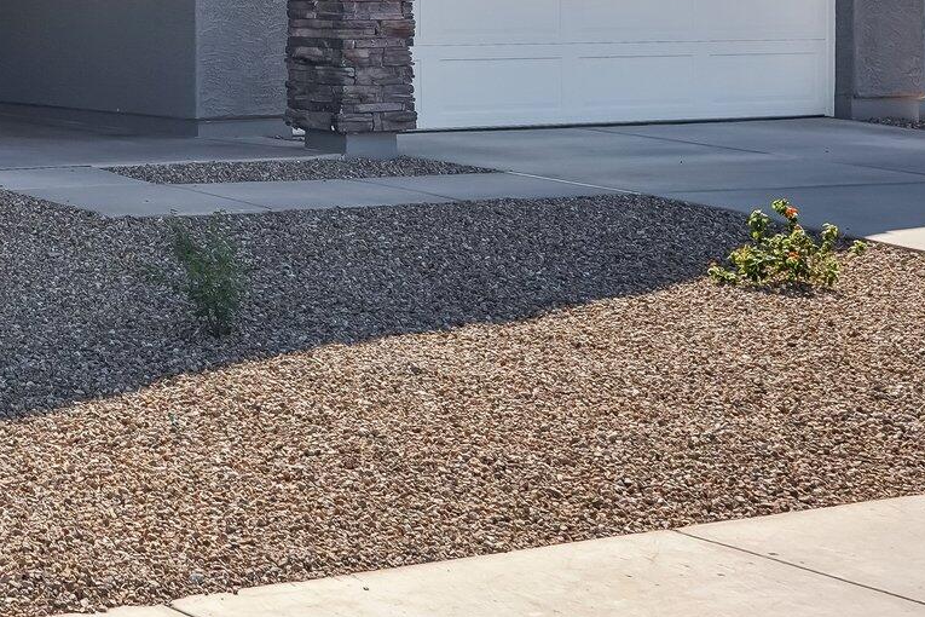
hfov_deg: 22.3
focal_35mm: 83
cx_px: -221
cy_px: -181
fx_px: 2132
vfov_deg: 15.7
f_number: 8
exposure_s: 1/500
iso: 400
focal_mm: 31
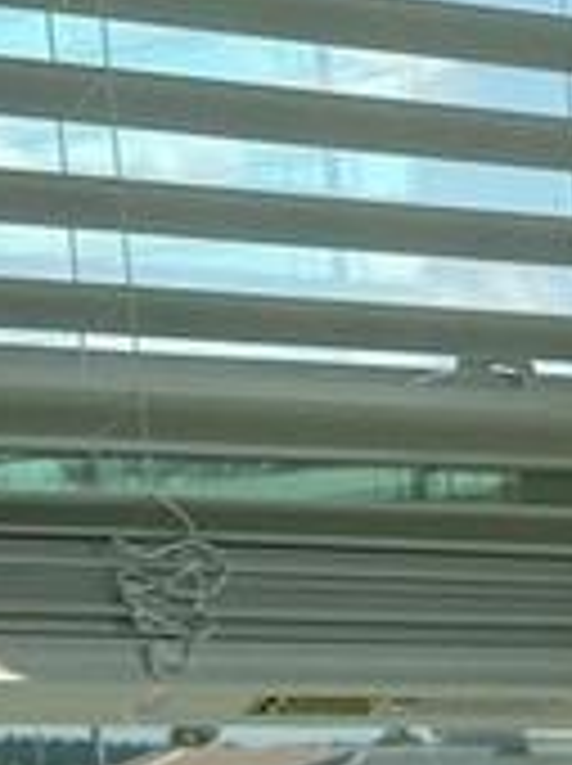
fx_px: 4064
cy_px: 2012
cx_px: 1351
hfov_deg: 7.5
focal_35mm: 184
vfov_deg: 9.3
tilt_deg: -17.3
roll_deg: +0.9
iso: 32
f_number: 1.8
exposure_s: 1/1300
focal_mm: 4.25
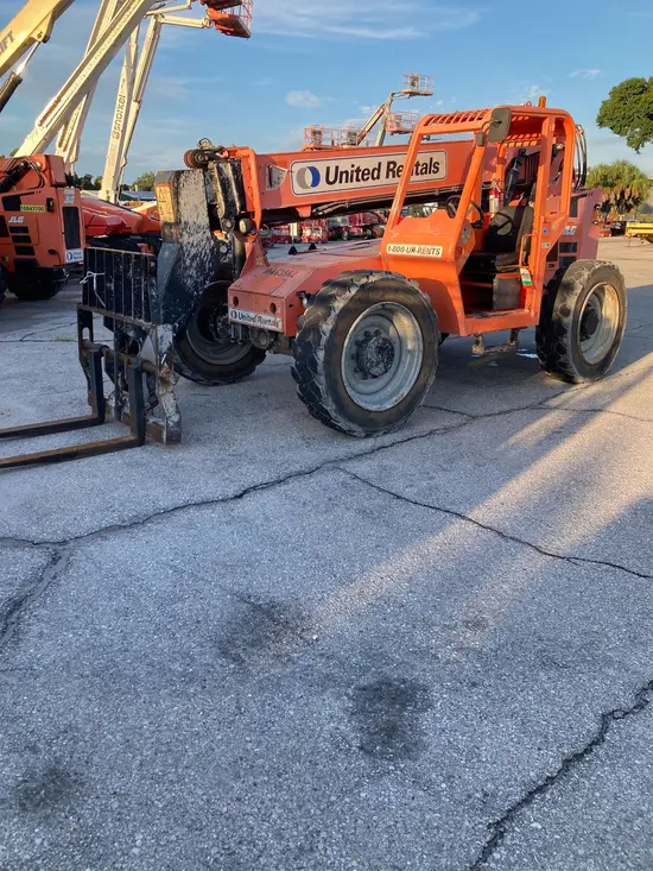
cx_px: 326
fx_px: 704
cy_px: 436
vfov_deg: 63.4
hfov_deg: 49.8
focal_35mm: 28
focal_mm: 3.99
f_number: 1.8
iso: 20
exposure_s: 1/405
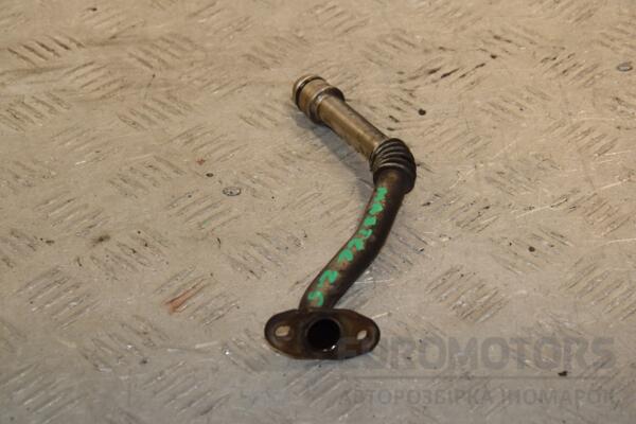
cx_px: 318
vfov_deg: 11.4
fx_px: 2120
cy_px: 212
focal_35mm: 120
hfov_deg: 17.1
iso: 800
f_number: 9
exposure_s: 1/200
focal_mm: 80
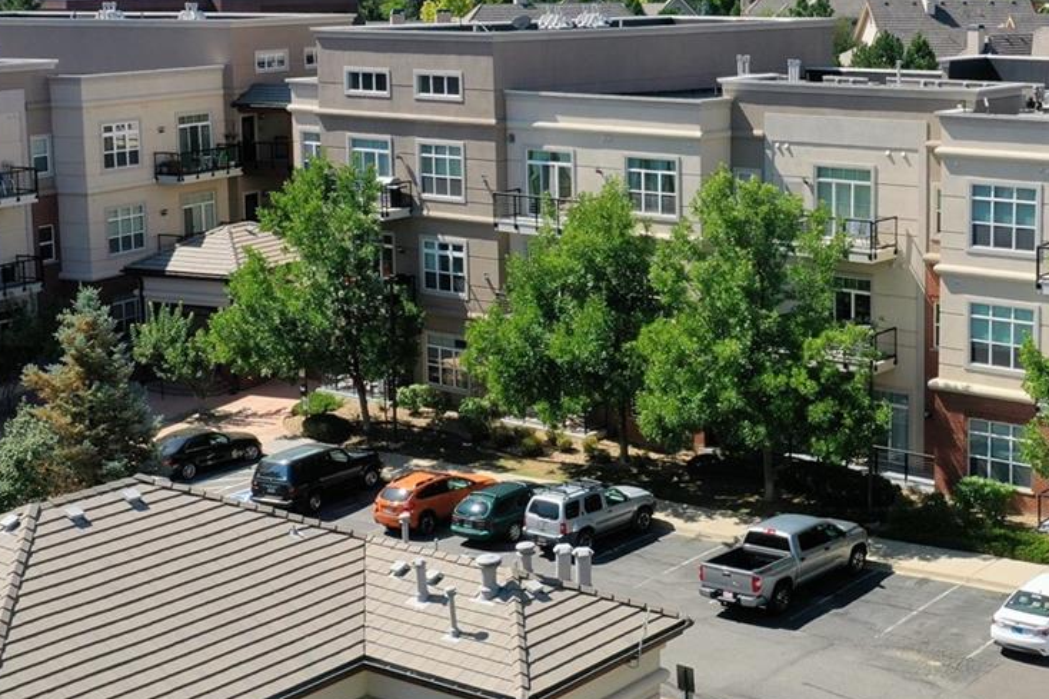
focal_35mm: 61
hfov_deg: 32.2
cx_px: 802
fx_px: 1777
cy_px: 222
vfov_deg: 22.1
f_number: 6.3
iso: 100
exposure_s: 1/500
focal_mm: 10.26
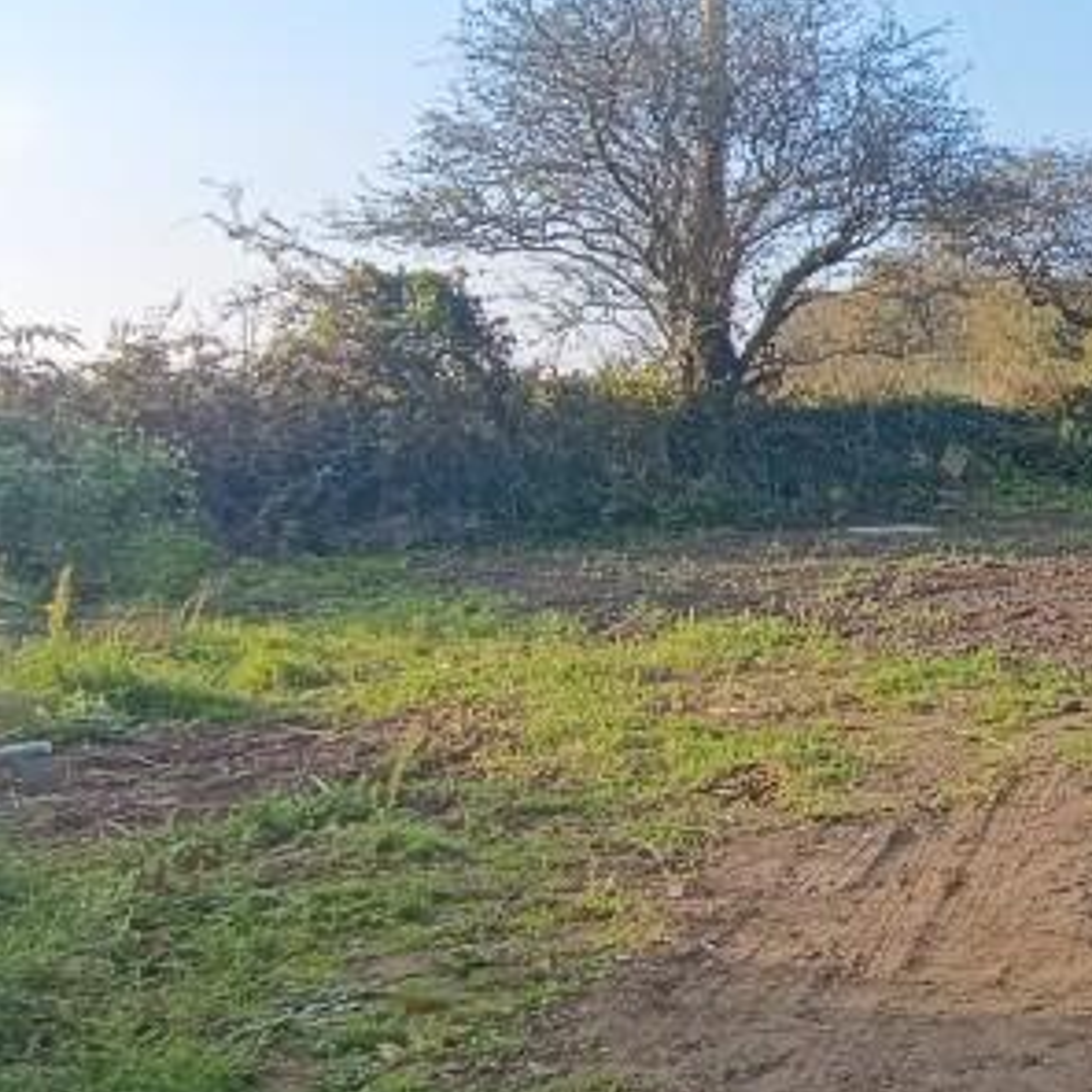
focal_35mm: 49
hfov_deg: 29.3
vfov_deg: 34.7
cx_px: 1350
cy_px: 542
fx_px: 1749
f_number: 2.2
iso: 50
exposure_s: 1/298
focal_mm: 1.66
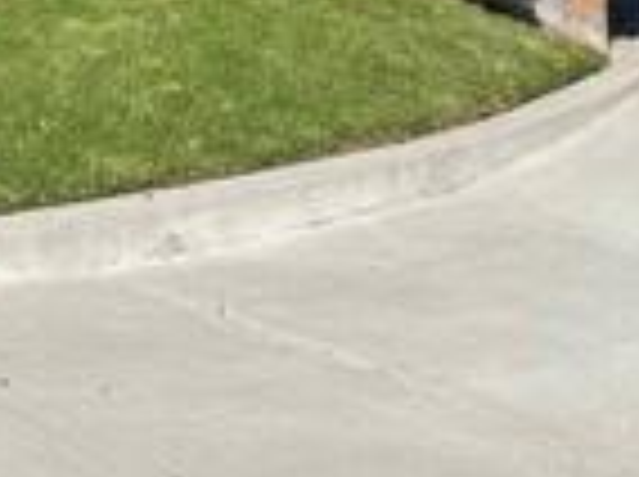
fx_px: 2082
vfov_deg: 12.5
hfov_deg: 16.7
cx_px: -135
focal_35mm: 113
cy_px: -202
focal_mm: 5.1
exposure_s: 1/4717
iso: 32
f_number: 1.6
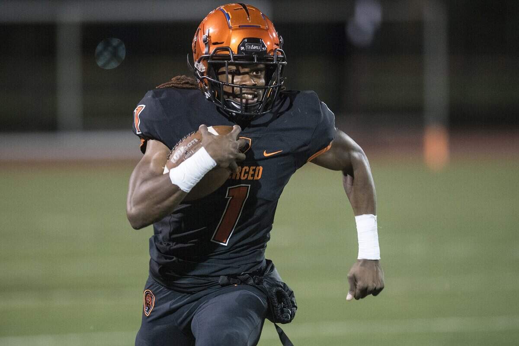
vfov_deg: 4.6
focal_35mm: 300
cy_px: 173
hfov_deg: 6.9
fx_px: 4325
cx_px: 260
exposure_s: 1/800
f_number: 2.8
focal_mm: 300
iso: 6400
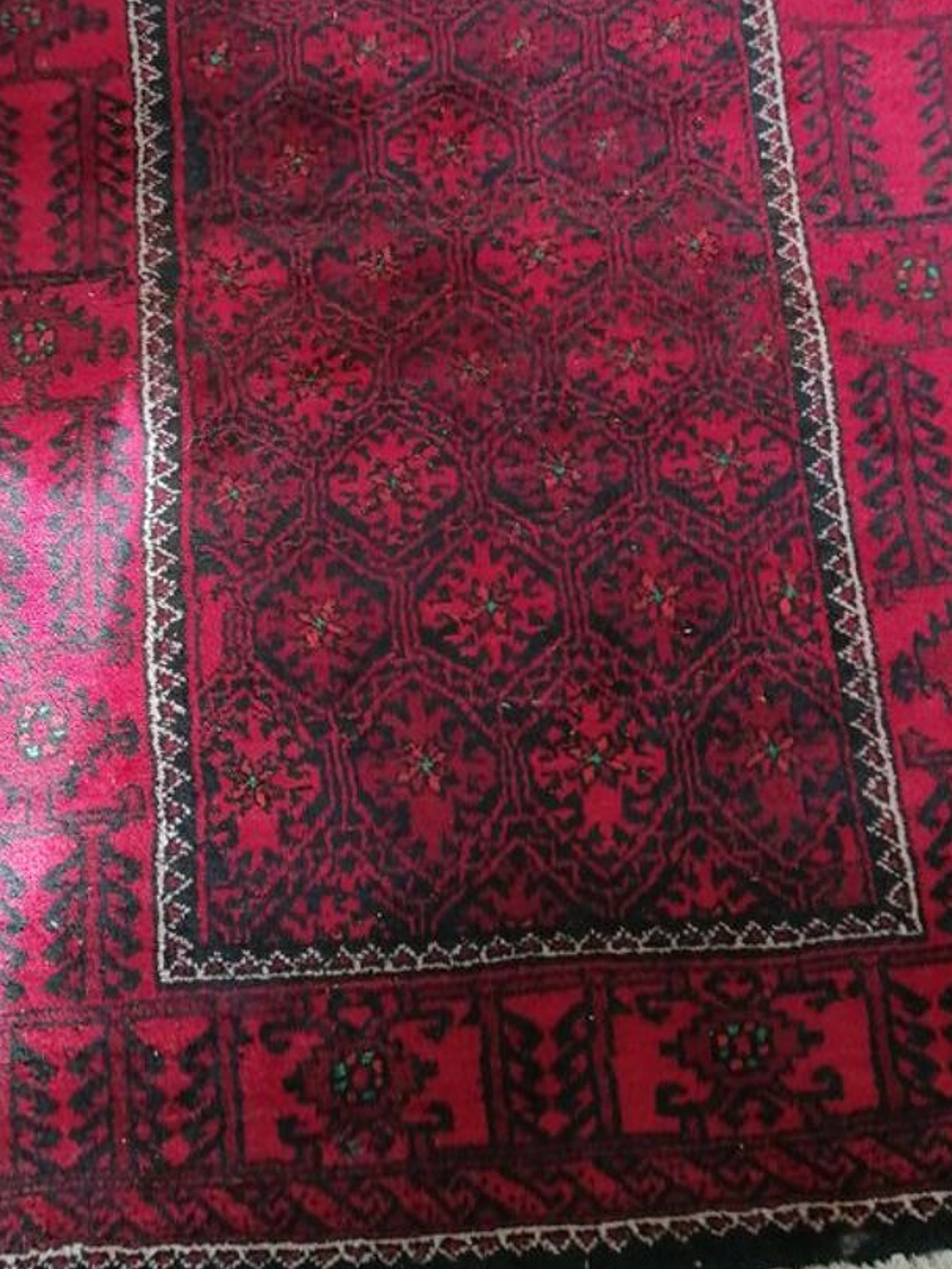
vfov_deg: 42.8
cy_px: 358
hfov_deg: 33.6
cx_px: 422
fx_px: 1576
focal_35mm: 43
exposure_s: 1/60
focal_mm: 3.62
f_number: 1.8
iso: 80
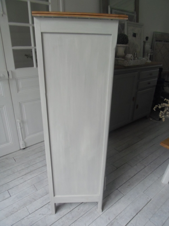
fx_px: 156
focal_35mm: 24
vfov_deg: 71.6
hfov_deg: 56.8
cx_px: 84
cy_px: 113
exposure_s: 1/30
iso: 200
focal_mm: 4.3
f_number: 2.9
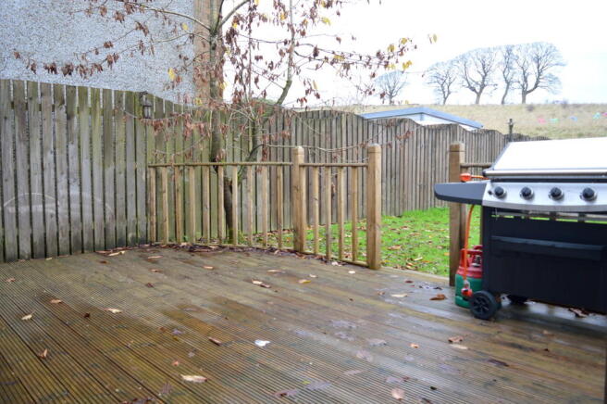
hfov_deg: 67.4
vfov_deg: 47.8
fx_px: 455
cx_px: 304
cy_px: 202
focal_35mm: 27
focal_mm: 18
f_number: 4
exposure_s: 1/40
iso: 100
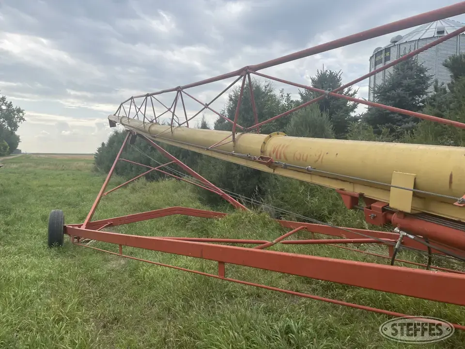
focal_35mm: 26
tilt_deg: -2.1
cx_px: 232
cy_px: 174
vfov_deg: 53.1
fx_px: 349
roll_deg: -0.2
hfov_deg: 67.3
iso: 32
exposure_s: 1/2564
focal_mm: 4.2
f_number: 1.6
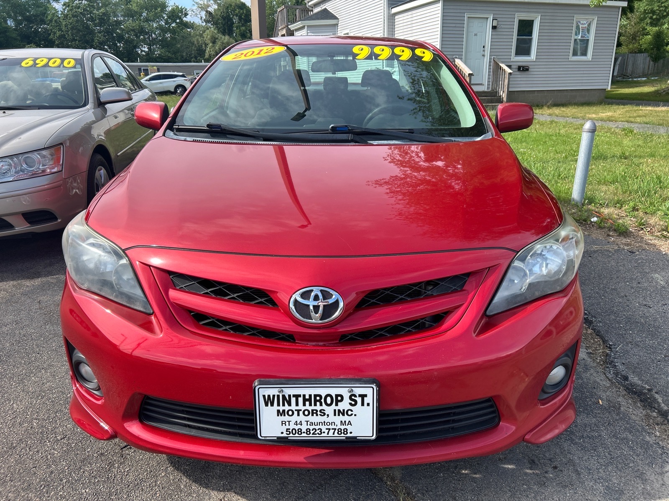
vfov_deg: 53.1
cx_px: 334
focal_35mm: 26
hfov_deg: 67.3
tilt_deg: -18.2
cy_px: 250
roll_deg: +0.7
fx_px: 502
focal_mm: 5.7
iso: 50
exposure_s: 1/1597
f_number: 1.5
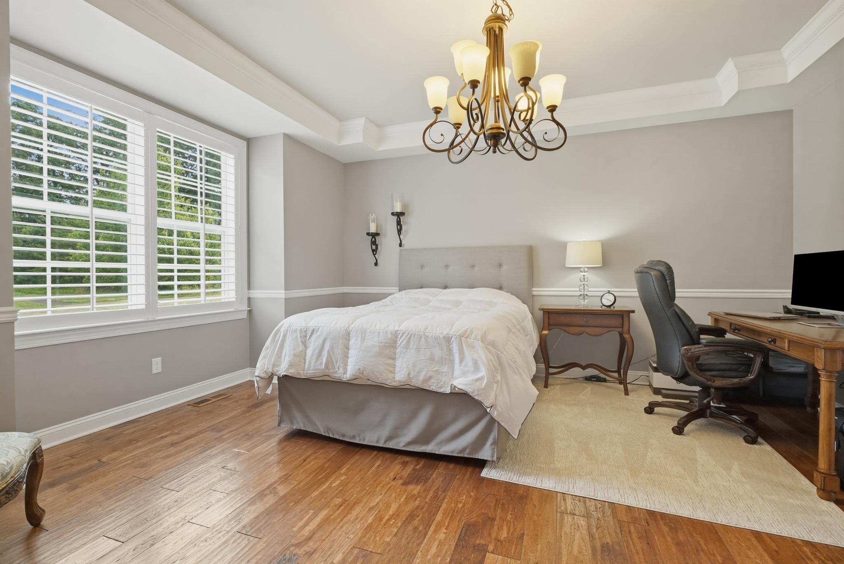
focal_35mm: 16
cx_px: 422
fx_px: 375
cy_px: 282
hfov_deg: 96.7
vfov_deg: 73.8
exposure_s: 1/60
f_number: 8
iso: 1250
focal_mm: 16
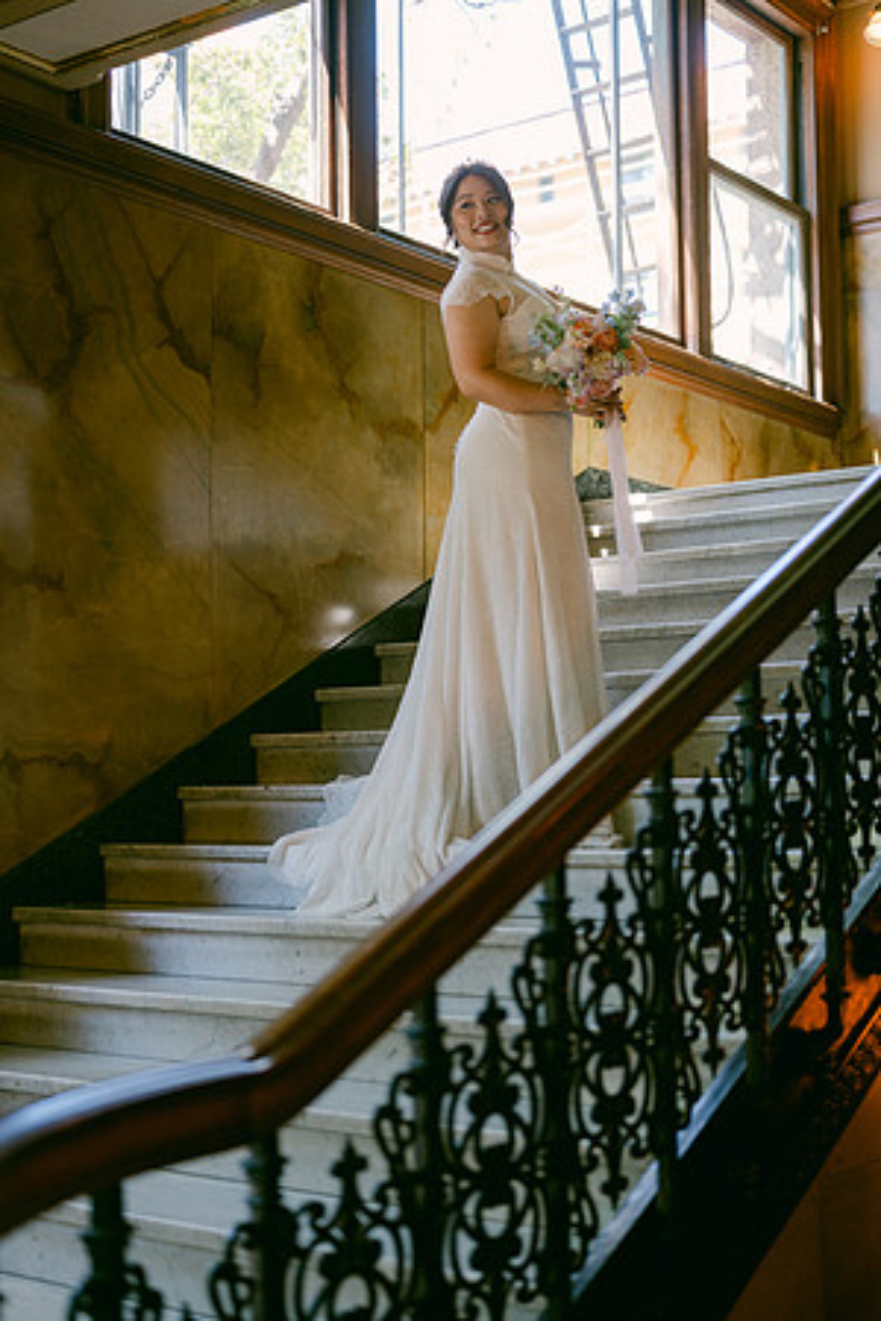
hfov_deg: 27.0
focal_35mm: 50
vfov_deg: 39.6
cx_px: 440
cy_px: 660
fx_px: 1835
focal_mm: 50
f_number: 1.8
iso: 220
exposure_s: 1/125
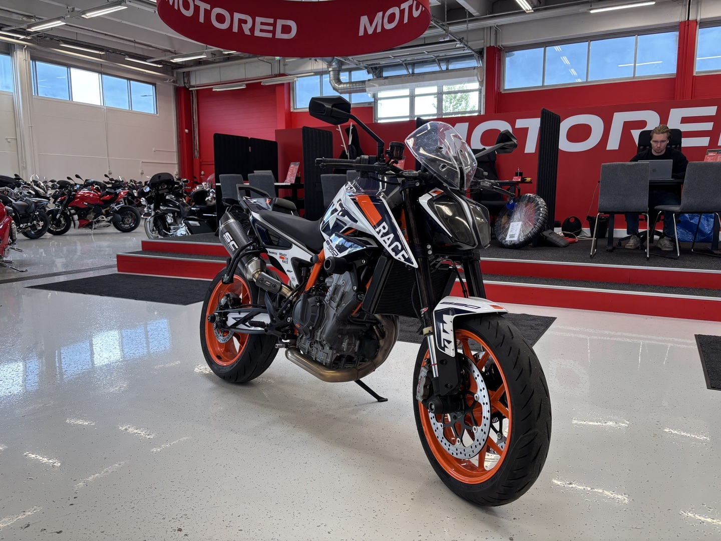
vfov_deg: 53.1
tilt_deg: -7.8
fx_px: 542
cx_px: 360
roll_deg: -0.2
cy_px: 270
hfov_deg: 67.3
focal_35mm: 26
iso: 80
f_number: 1.6
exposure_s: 1/100
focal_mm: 5.96
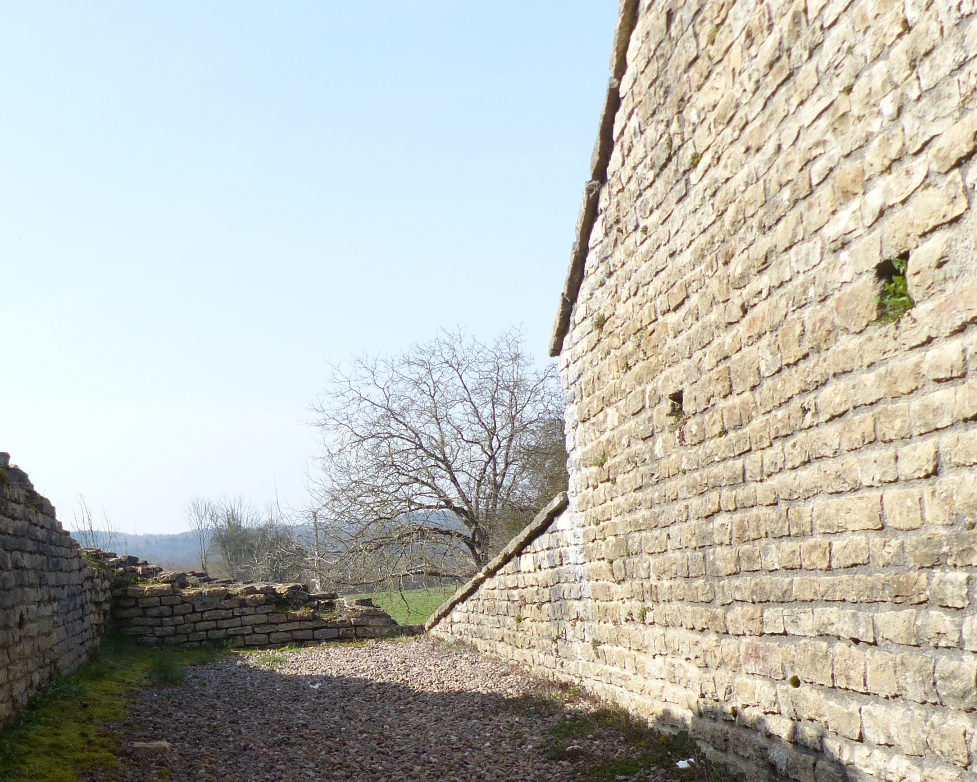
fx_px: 1301
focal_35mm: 45
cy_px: 576
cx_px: 260
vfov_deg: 32.9
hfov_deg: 40.2
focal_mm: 4.5
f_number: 2.8
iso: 100
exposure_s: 1/1000
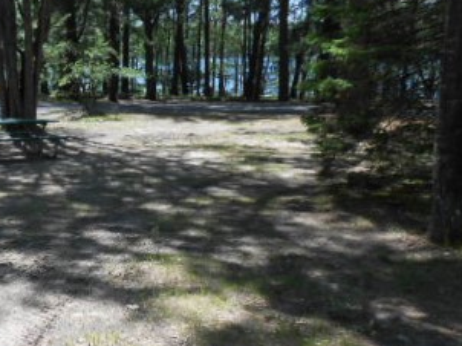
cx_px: 74
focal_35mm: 51
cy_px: 247
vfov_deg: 28.2
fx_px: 680
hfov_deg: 35.9
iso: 80
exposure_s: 1/320
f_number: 3.8
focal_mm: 5.3
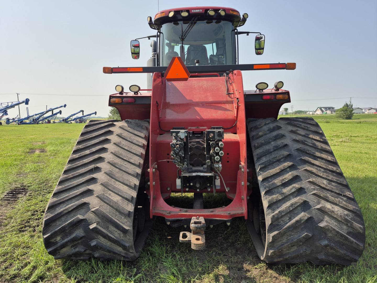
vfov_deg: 58.9
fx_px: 250
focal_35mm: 23
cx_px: 188
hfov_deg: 73.9
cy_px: 142
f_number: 1.8
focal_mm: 5.4
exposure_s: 1/1984
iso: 25
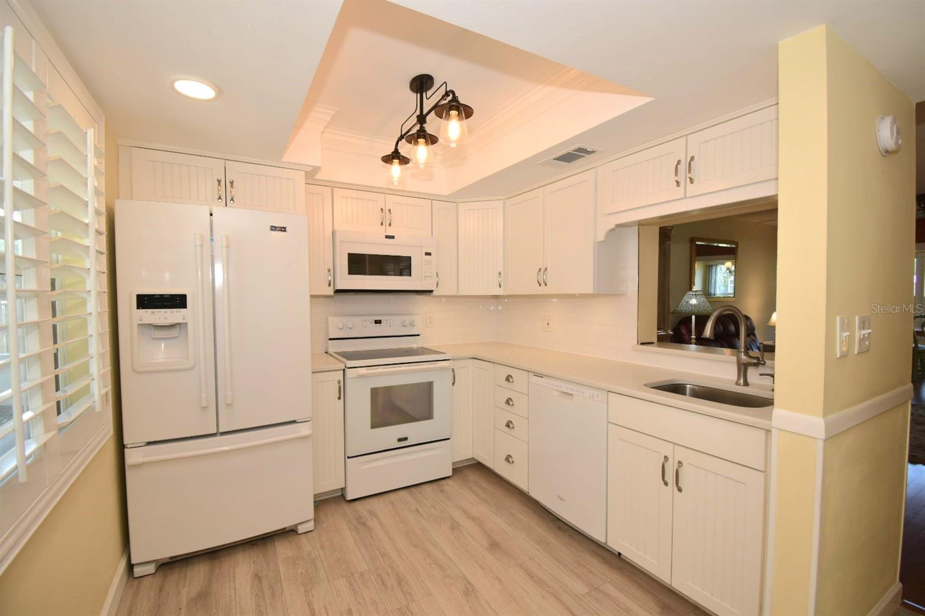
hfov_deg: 100.4
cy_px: 308
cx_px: 462
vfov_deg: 77.3
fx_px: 385
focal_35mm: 15
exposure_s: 1/125
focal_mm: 10
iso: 400
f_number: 5.6
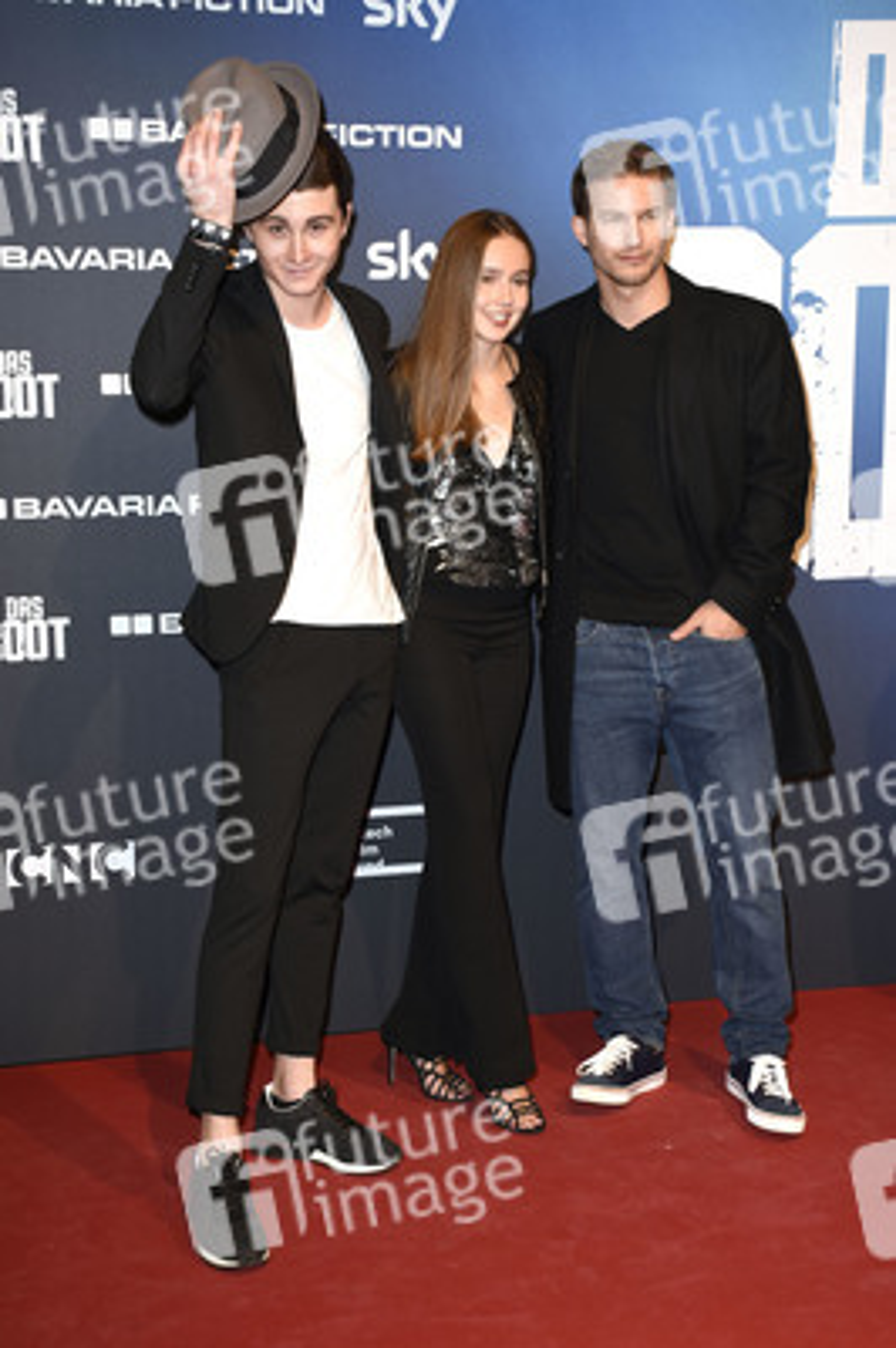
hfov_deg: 25.7
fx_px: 1963
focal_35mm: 52
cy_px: 674
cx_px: 448
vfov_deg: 37.9
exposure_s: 1/160
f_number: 6.3
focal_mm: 35
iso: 500
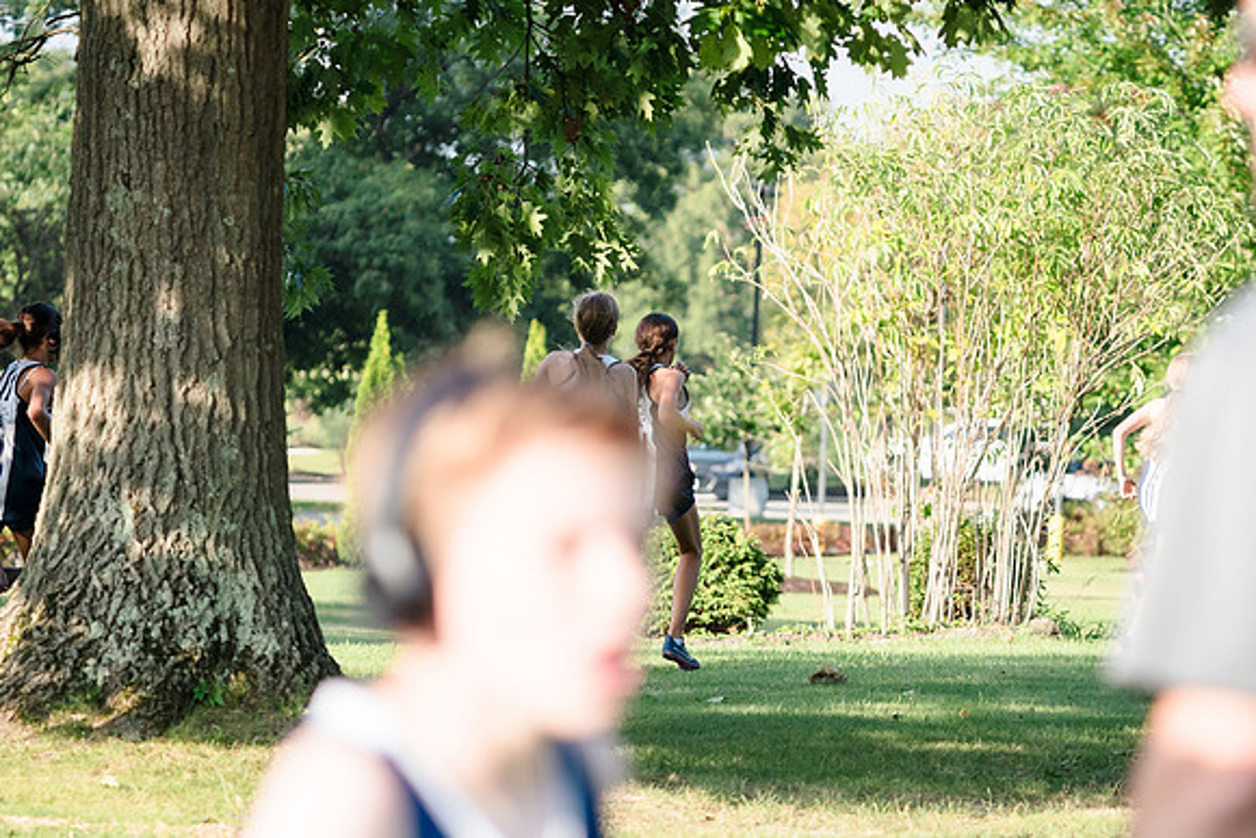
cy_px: 419
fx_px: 10469
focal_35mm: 300
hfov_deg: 6.9
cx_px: 628
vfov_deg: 4.6
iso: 1250
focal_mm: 200
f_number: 5.6
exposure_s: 1/1600
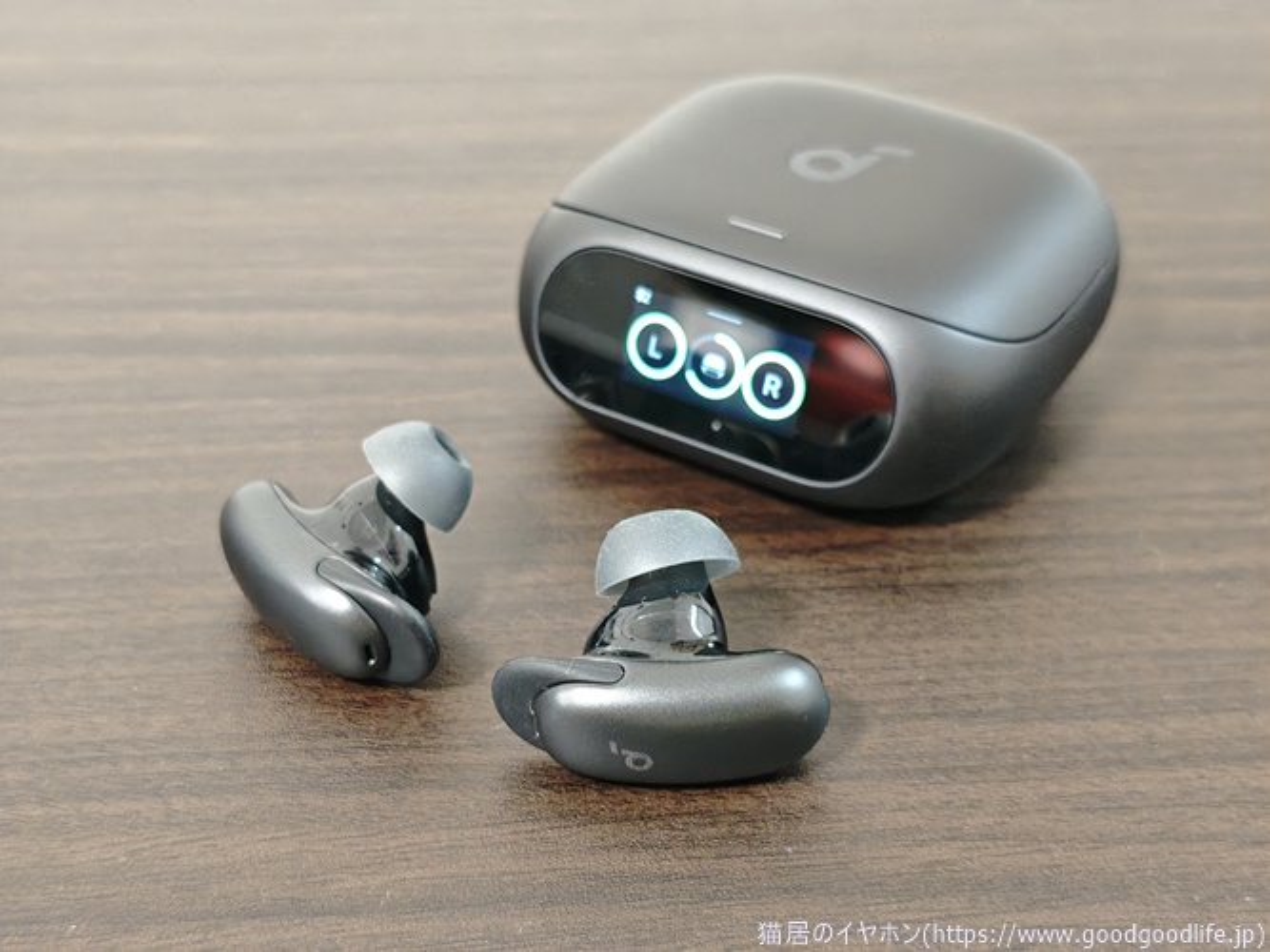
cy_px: 476
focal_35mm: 52
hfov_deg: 36.8
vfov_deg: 28.0
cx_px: 635
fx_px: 1907
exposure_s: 1/38.8
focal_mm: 4.94
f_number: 1.5
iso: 800
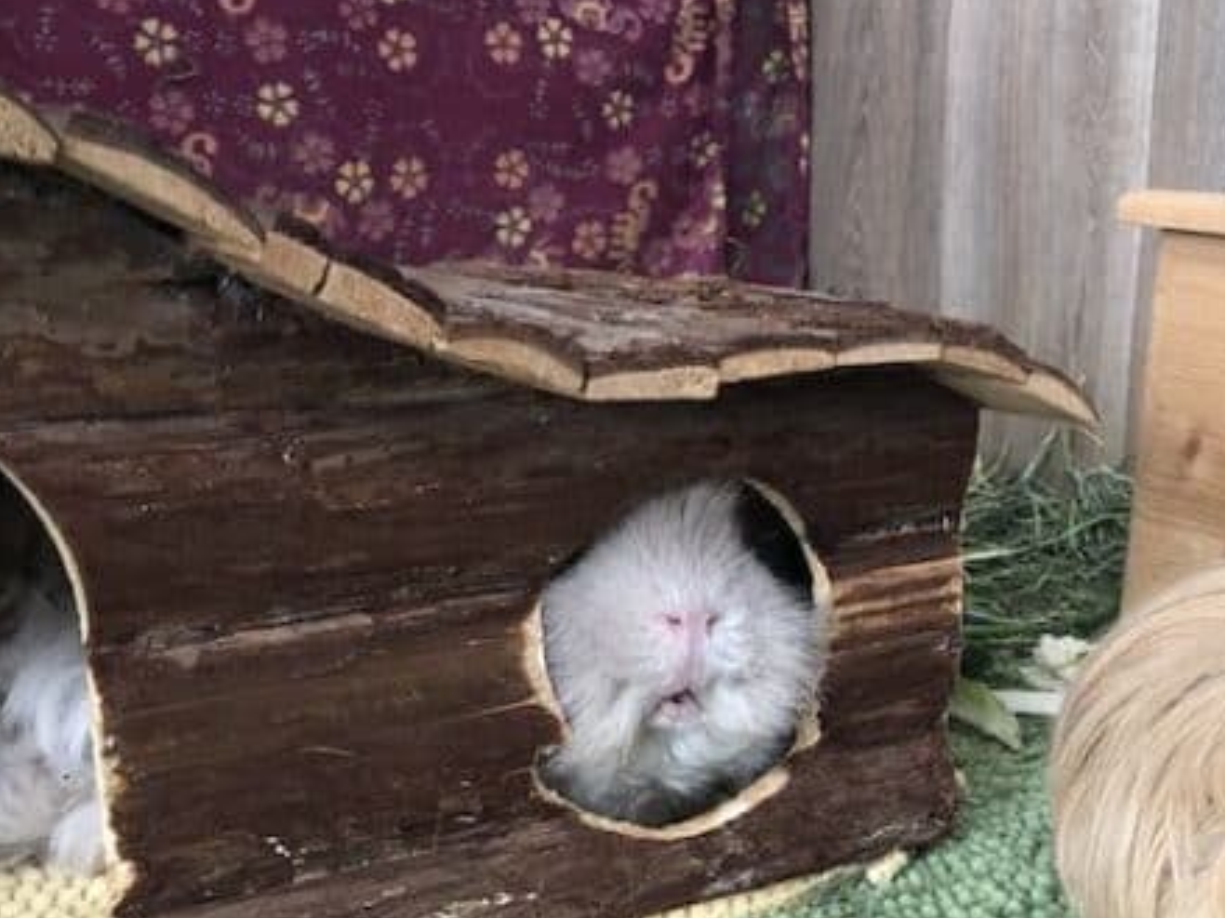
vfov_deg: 29.2
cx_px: 1019
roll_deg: -4.5
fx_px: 1734
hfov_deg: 37.2
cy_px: 700
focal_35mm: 49
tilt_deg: -18.0
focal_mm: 3.99
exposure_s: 1/9
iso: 100
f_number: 1.8
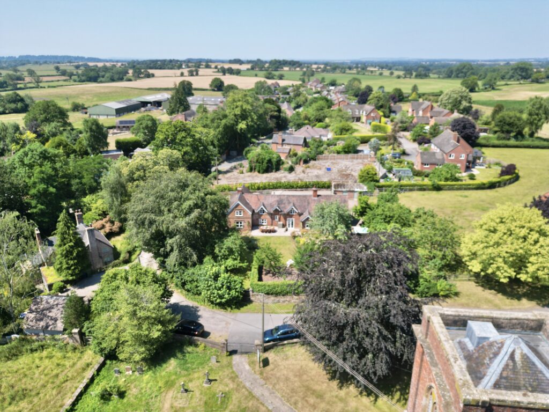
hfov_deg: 71.6
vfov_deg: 56.8
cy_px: 206
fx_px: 381
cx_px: 274
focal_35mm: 24
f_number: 1.7
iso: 120
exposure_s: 1/2000
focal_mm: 6.72
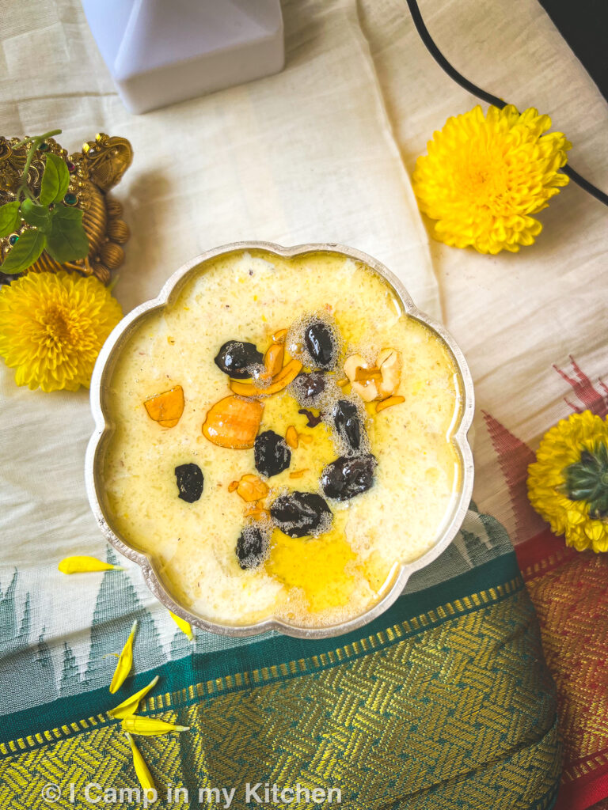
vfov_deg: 67.3
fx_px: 609
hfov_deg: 53.1
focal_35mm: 26
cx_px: 304
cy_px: 405
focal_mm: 5.7
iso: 40
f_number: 1.5
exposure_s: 1/170
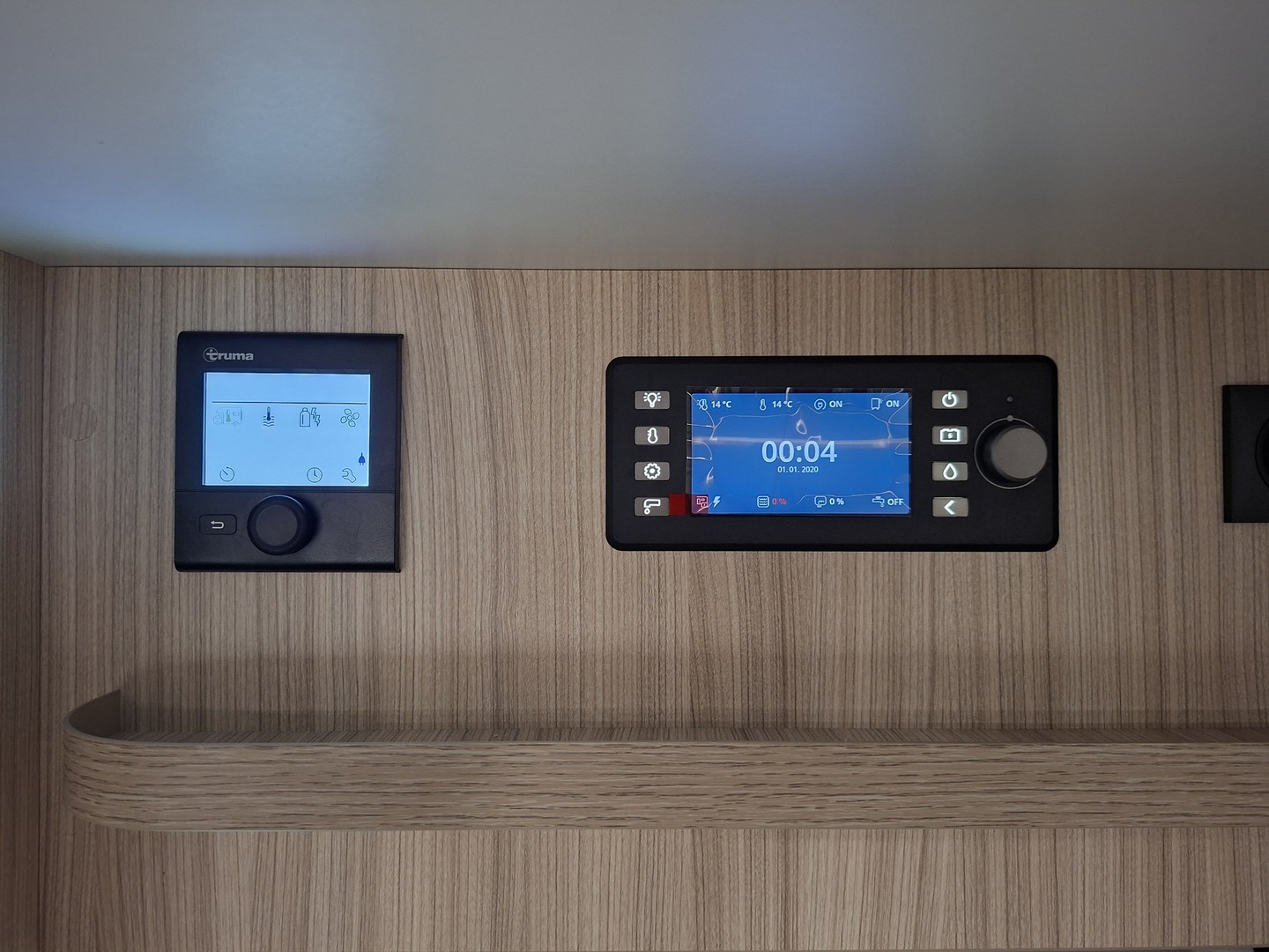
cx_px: 634
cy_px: 476
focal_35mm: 23
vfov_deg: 58.9
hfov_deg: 73.9
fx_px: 843
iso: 400
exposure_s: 1/25
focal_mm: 5.54
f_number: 1.8
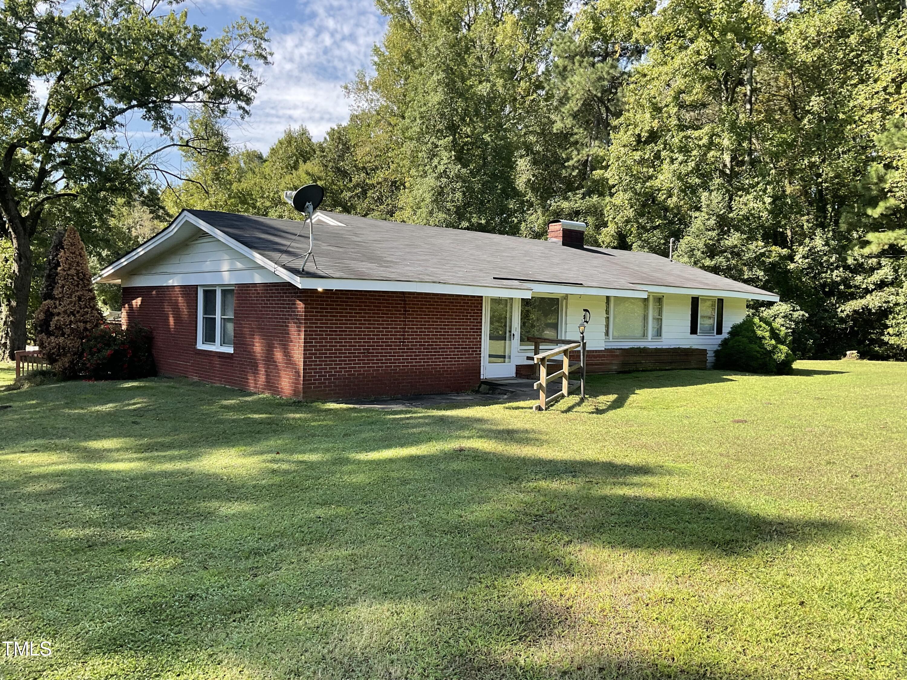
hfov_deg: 61.7
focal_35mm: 29
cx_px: 454
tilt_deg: +0.7
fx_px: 760
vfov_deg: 48.2
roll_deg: +0.3
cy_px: 340
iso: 16
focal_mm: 3
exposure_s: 1/422
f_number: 1.8
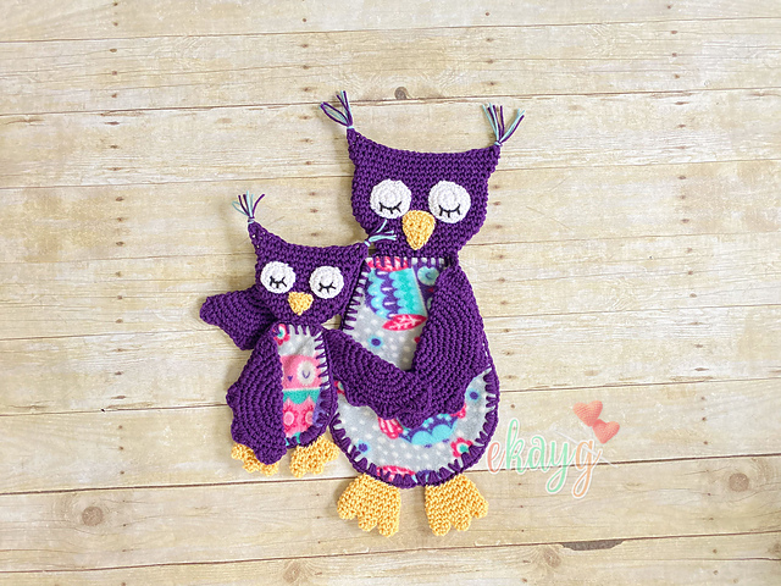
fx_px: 587
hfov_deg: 67.3
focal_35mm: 26
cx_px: 390
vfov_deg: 53.1
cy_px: 293
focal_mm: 4.25
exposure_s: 1/60
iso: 250
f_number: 1.8
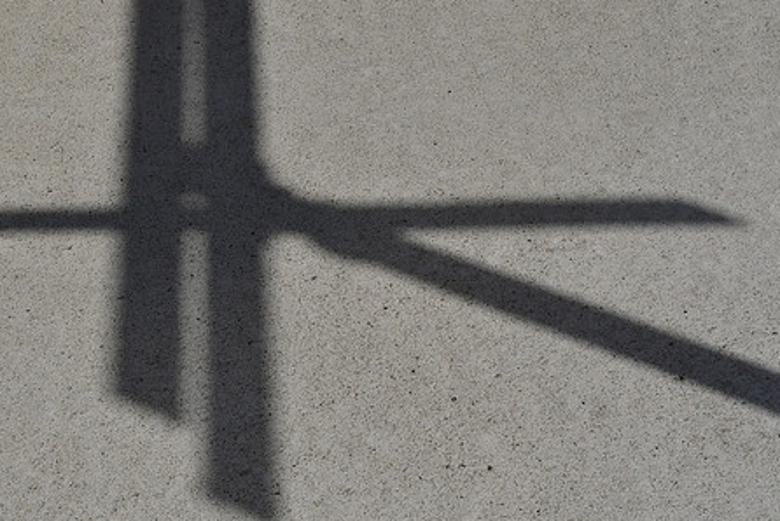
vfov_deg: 17.5
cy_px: 251
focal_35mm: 78
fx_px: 1691
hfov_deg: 25.9
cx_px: 278
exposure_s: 1/400
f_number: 16
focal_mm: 40
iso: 200
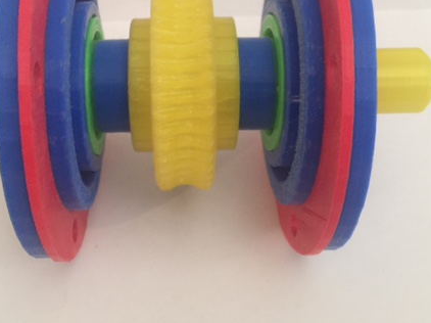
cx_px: 190
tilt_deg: -42.5
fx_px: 548
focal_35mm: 44
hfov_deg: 42.9
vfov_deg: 32.3
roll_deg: -1.3
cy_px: 89
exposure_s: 1/4
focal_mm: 4.15
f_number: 2.2
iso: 100
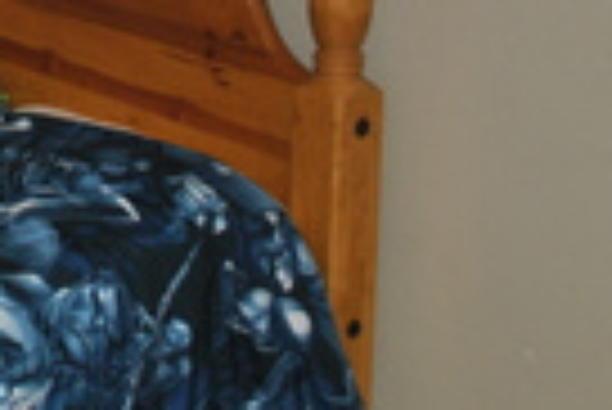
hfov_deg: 15.0
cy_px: -225
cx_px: -288
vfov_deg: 10.4
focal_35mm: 127
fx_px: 2161
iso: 200
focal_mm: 18
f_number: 3.5
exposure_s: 1/60
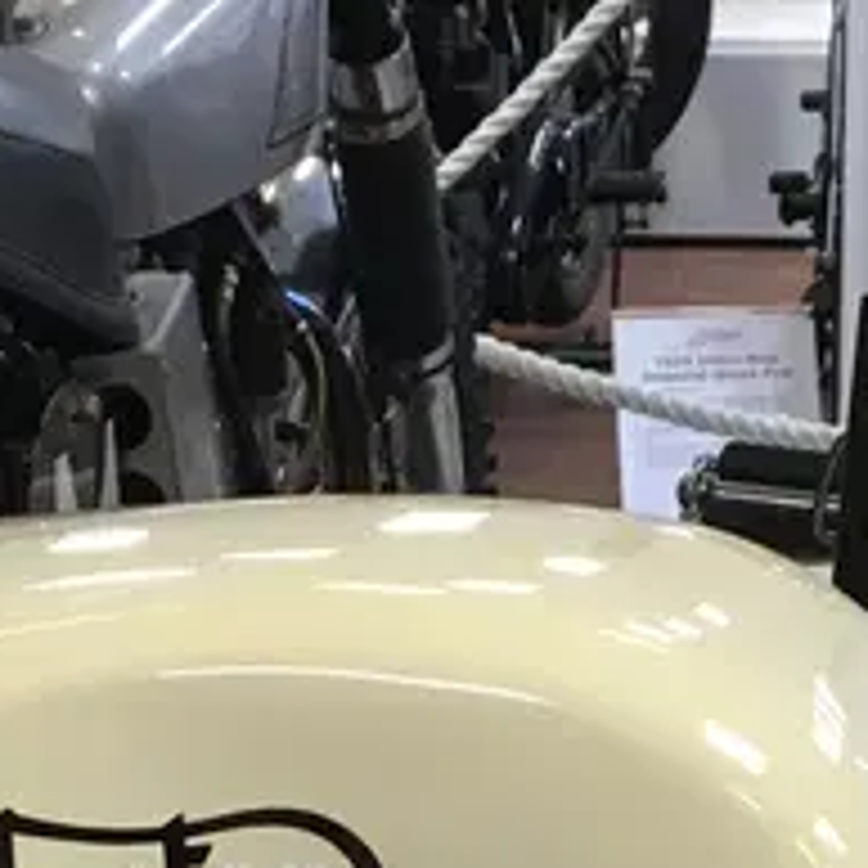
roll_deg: +1.0
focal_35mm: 159
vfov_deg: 10.3
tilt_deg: -23.1
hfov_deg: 11.0
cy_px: 1592
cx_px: 562
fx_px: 4511
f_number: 2.2
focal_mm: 4.15
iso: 80
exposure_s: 1/33
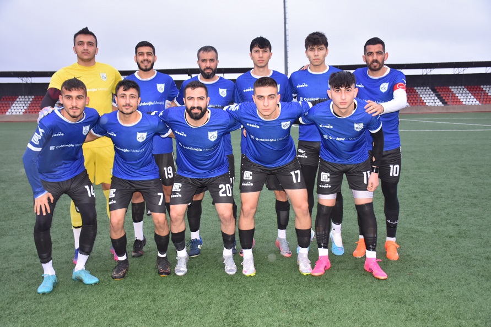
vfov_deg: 34.2
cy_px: 164
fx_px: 532
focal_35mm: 39
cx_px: 246
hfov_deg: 49.6
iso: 720
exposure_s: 1/60
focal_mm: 26
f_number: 3.8
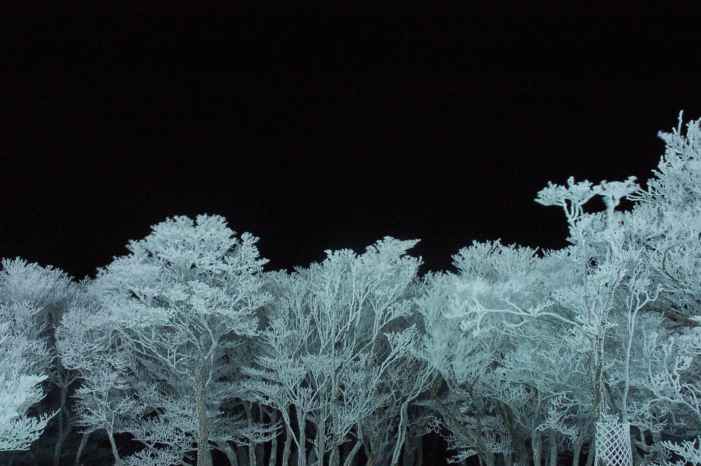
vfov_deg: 35.0
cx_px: 333
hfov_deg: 50.7
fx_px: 739
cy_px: 222
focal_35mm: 38
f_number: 16
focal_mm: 24
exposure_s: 1.5
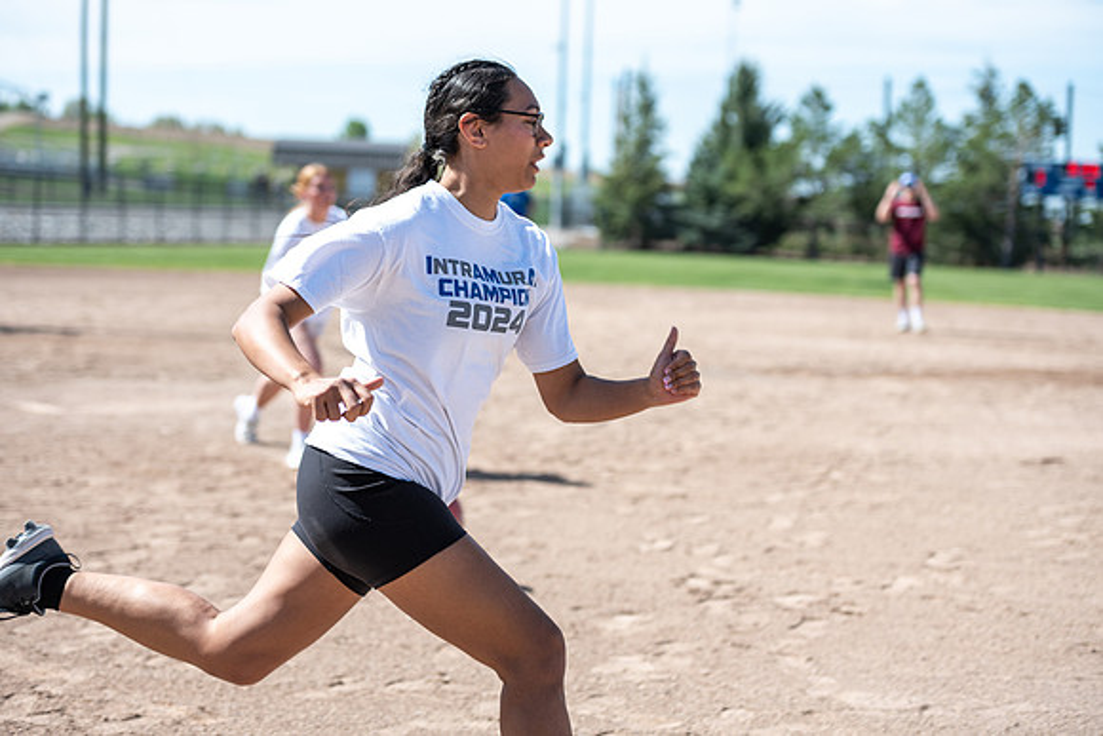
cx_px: 552
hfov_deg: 28.8
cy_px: 368
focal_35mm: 70
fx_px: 2145
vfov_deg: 19.5
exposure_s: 1/1250
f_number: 2.8
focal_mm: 70
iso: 100
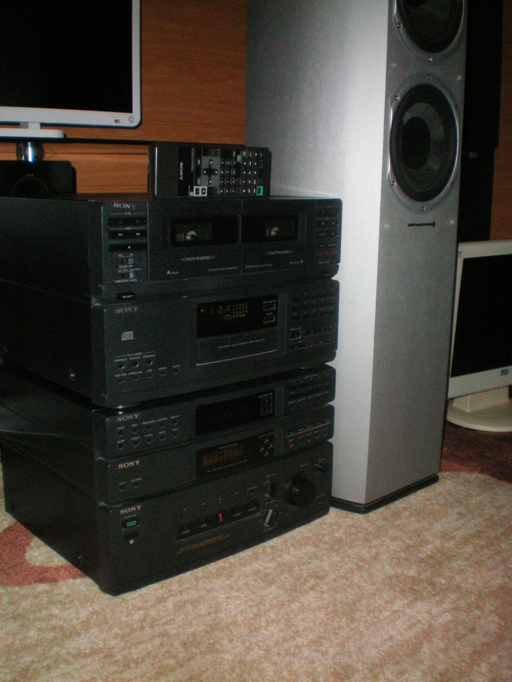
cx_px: 256
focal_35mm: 38
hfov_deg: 37.7
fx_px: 749
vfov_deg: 49.0
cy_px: 341
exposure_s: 1/60
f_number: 3.1
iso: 400
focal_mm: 6.3
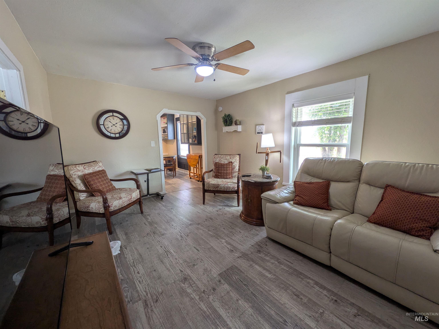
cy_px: 164
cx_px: 220
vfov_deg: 85.7
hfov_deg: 102.1
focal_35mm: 14
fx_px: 178
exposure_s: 1/30
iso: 86
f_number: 2.2
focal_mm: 1.85
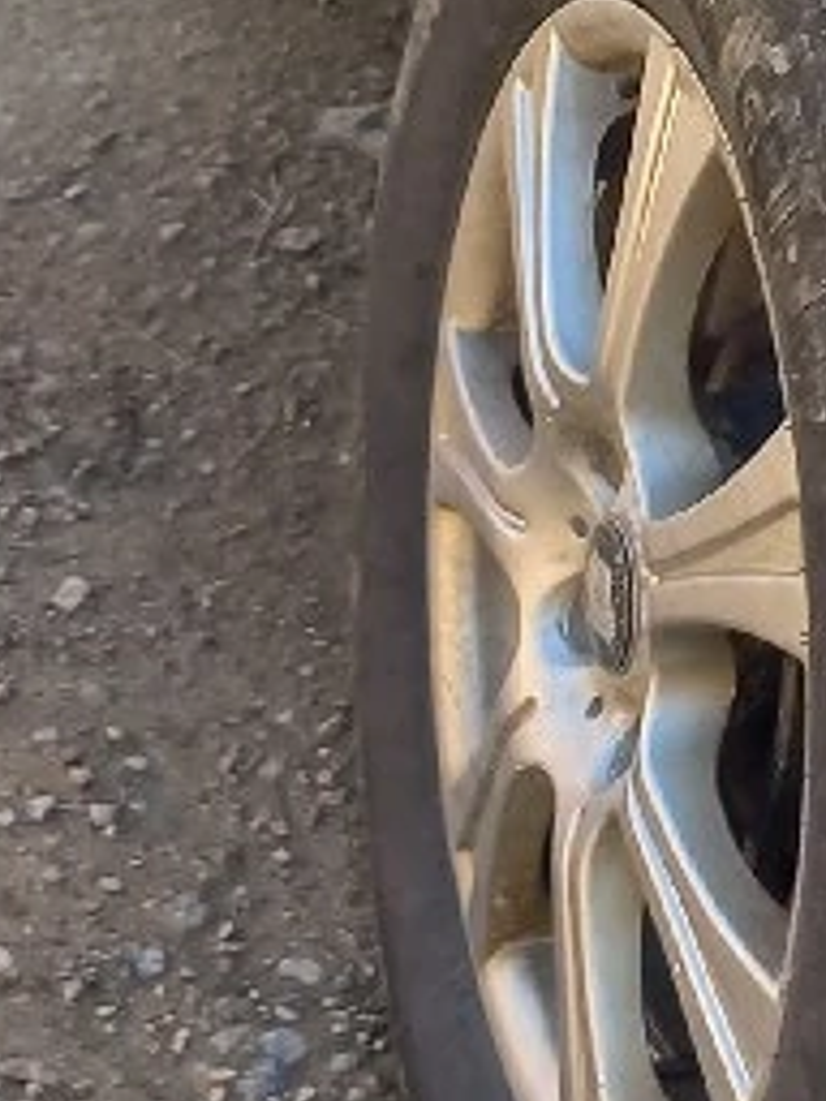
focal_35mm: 130
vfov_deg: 14.2
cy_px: -553
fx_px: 4136
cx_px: 1162
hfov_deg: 11.0
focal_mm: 4.6
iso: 25
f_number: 1.8
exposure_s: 1/100
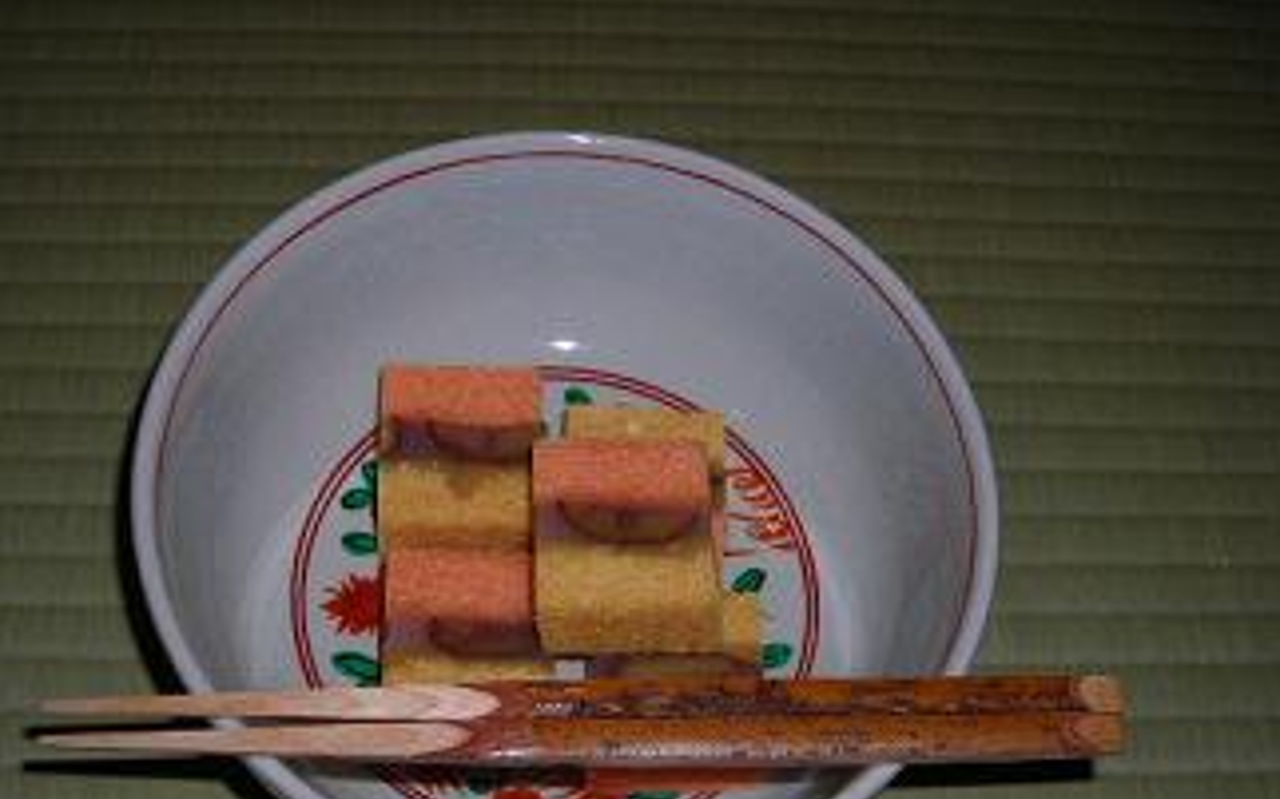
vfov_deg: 26.8
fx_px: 1674
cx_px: 533
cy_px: 473
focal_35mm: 48
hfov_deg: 41.7
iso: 50
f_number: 3.2
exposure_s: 1/60.1
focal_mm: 6.3
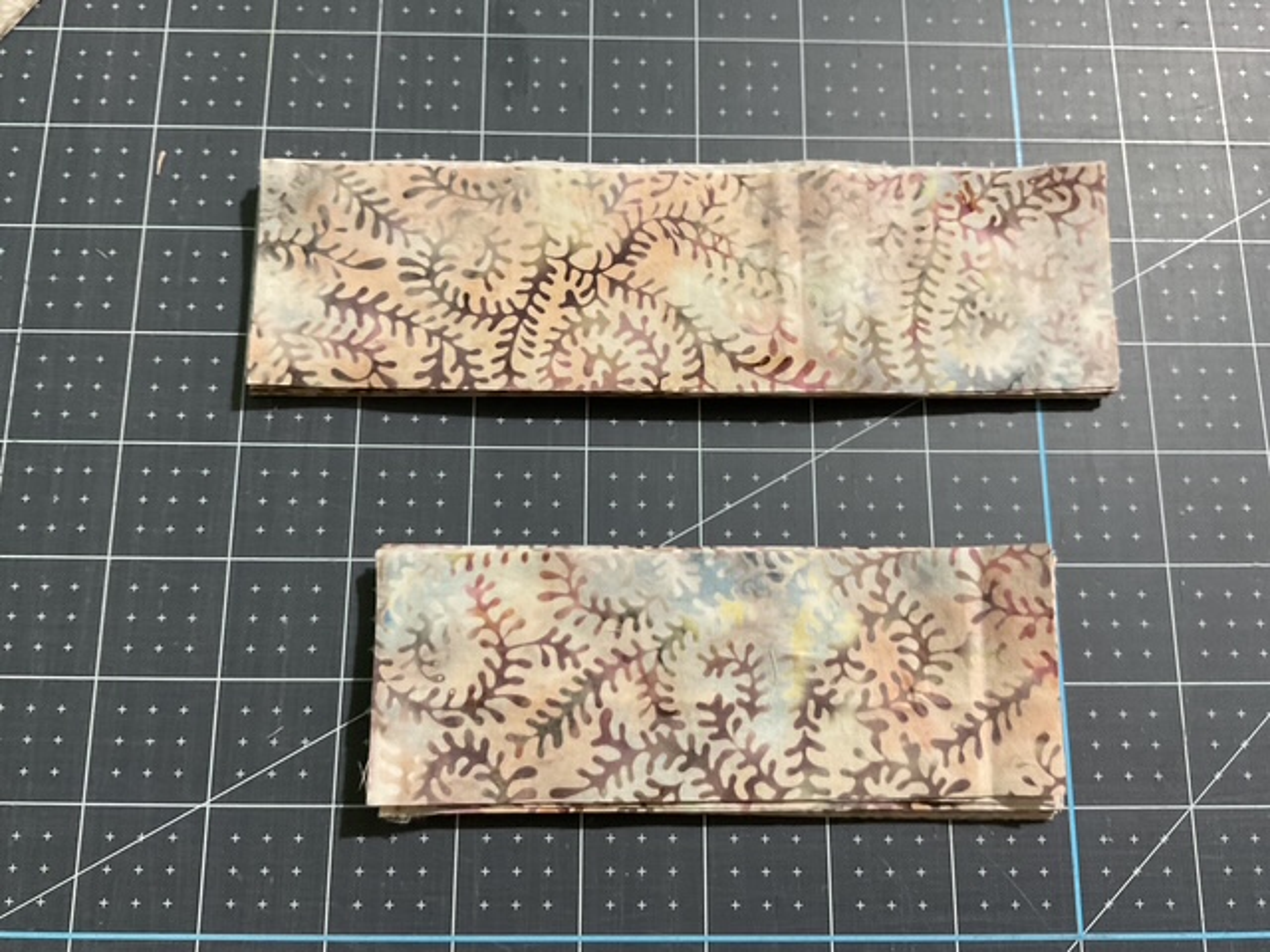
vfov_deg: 48.2
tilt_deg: -78.0
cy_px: 476
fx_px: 1064
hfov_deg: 61.7
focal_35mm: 29
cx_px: 635
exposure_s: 1/60
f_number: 1.8
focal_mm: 3
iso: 200
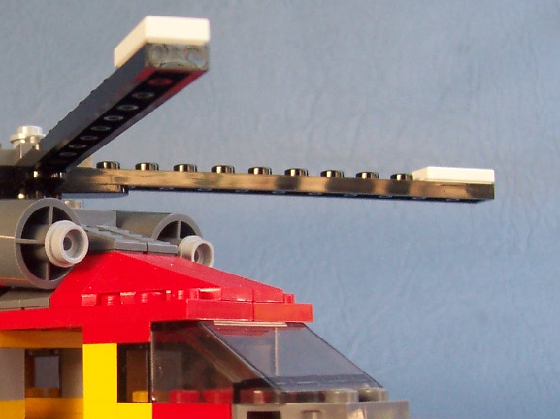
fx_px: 1245
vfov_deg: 19.0
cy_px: 292
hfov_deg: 24.4
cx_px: 27
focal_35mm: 77
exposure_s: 1/125
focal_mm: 5.6
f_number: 2.8
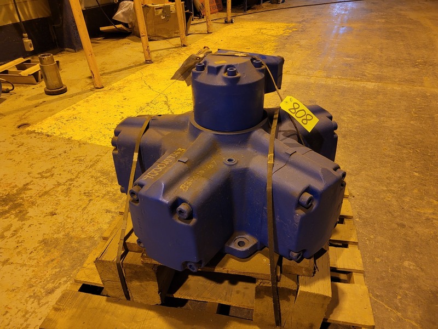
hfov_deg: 67.3
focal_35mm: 26
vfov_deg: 53.1
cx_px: 219
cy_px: 164
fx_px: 329
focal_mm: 5.4
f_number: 1.8
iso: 200
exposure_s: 1/40
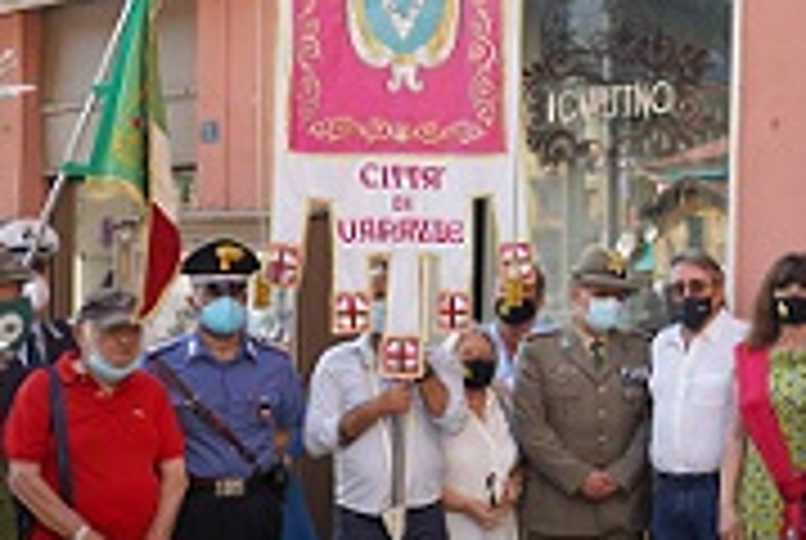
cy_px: 392
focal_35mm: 66
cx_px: 934
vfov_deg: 20.6
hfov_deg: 27.3
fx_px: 1480
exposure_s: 1/160
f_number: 4
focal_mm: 24
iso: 100
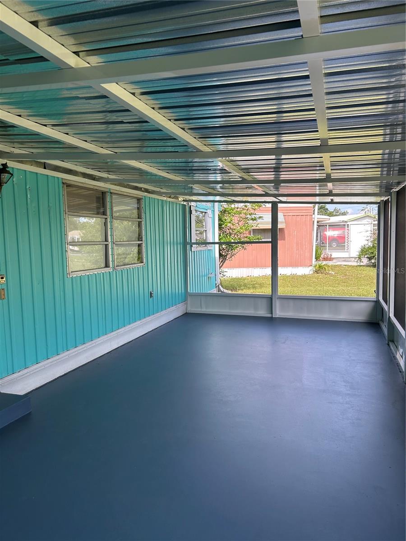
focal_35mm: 26
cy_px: 270
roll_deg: +1.0
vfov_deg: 67.3
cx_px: 203
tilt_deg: -3.6
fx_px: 407
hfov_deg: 53.1
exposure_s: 1/402
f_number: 1.5
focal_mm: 5.7
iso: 50
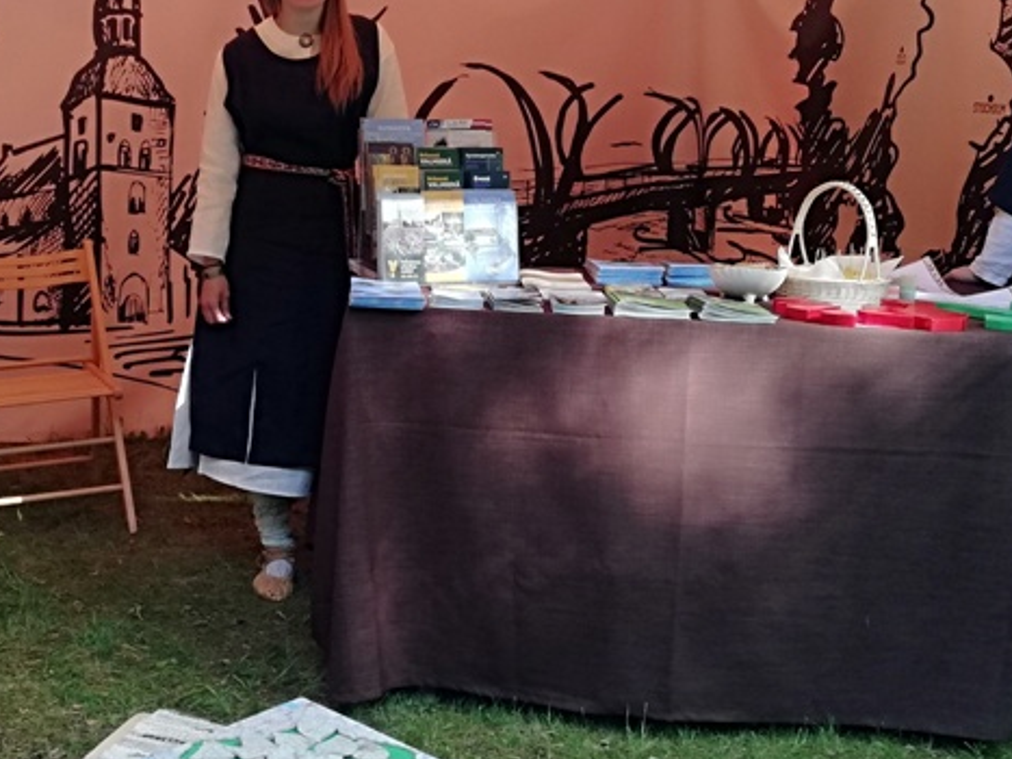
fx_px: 1666
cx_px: 282
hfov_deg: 33.3
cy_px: 377
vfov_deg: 25.6
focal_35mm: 57
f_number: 2.2
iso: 125
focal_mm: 3.81
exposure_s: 1/60
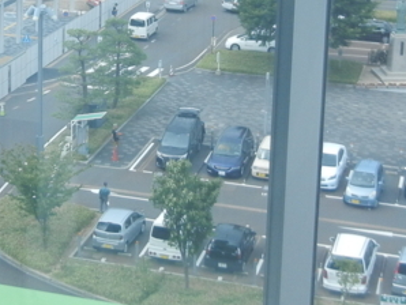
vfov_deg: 14.2
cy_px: 22
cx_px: 53
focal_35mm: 103
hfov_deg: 18.8
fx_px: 1209
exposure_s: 1/406
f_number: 3.5
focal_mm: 5.4
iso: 160
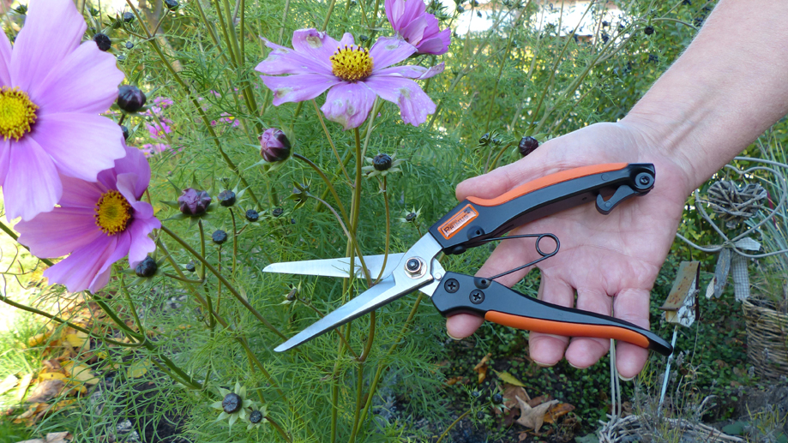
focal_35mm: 28
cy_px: 233
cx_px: 397
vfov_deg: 41.5
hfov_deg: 67.9
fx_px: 585
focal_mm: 4.5
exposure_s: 1/125
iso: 100
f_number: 2.8
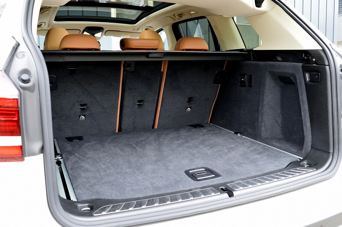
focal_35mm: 30
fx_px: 285
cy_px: 114
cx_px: 171
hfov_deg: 62.0
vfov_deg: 43.5
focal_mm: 20
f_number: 7.1
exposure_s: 1/60
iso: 800
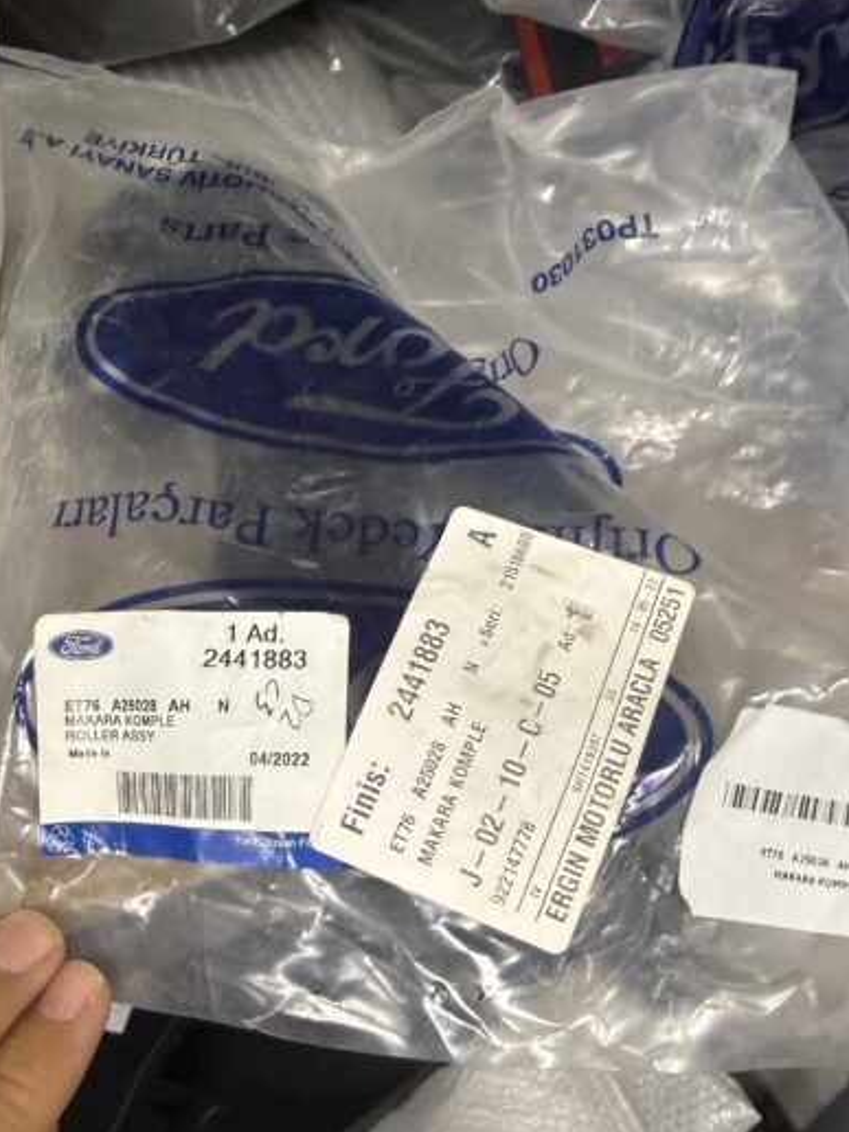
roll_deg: -0.5
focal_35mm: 31
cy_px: 679
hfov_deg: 45.2
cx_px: 349
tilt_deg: -43.9
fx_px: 1014
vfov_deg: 57.9
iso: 200
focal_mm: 2.22
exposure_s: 1/50
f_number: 2.2
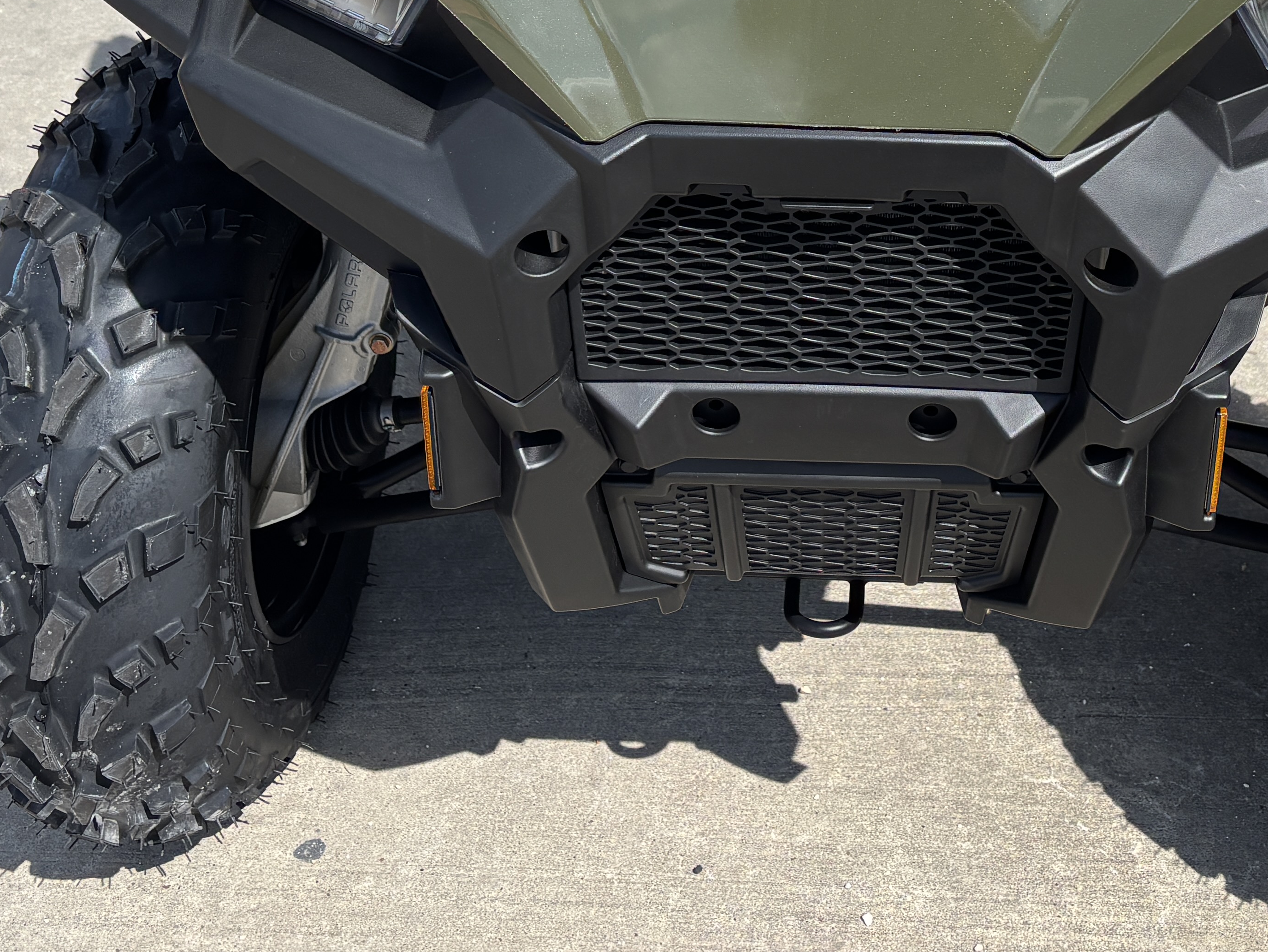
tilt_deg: -27.5
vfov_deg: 25.5
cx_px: 850
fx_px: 1978
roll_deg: -1.5
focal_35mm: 54
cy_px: -30
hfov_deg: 35.2
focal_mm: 5.96
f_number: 1.6
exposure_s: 1/3021
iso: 50
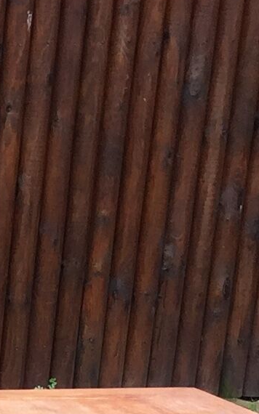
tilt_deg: -22.0
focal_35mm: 176
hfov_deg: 6.8
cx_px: -497
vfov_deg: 10.7
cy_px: 867
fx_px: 1989
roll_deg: -0.4
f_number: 2.2
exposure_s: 1/128
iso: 32
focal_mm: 4.15
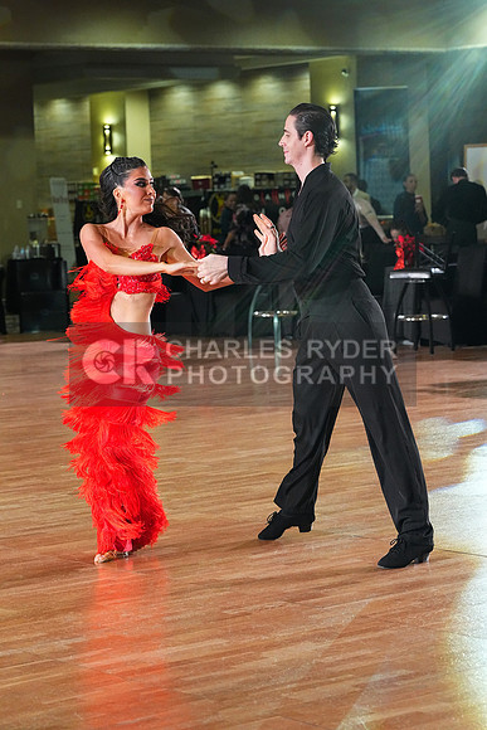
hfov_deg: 13.7
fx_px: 2028
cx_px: 244
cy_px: 365
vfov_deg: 20.4
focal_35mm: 100
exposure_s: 1/400
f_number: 5.6
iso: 8000
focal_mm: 100
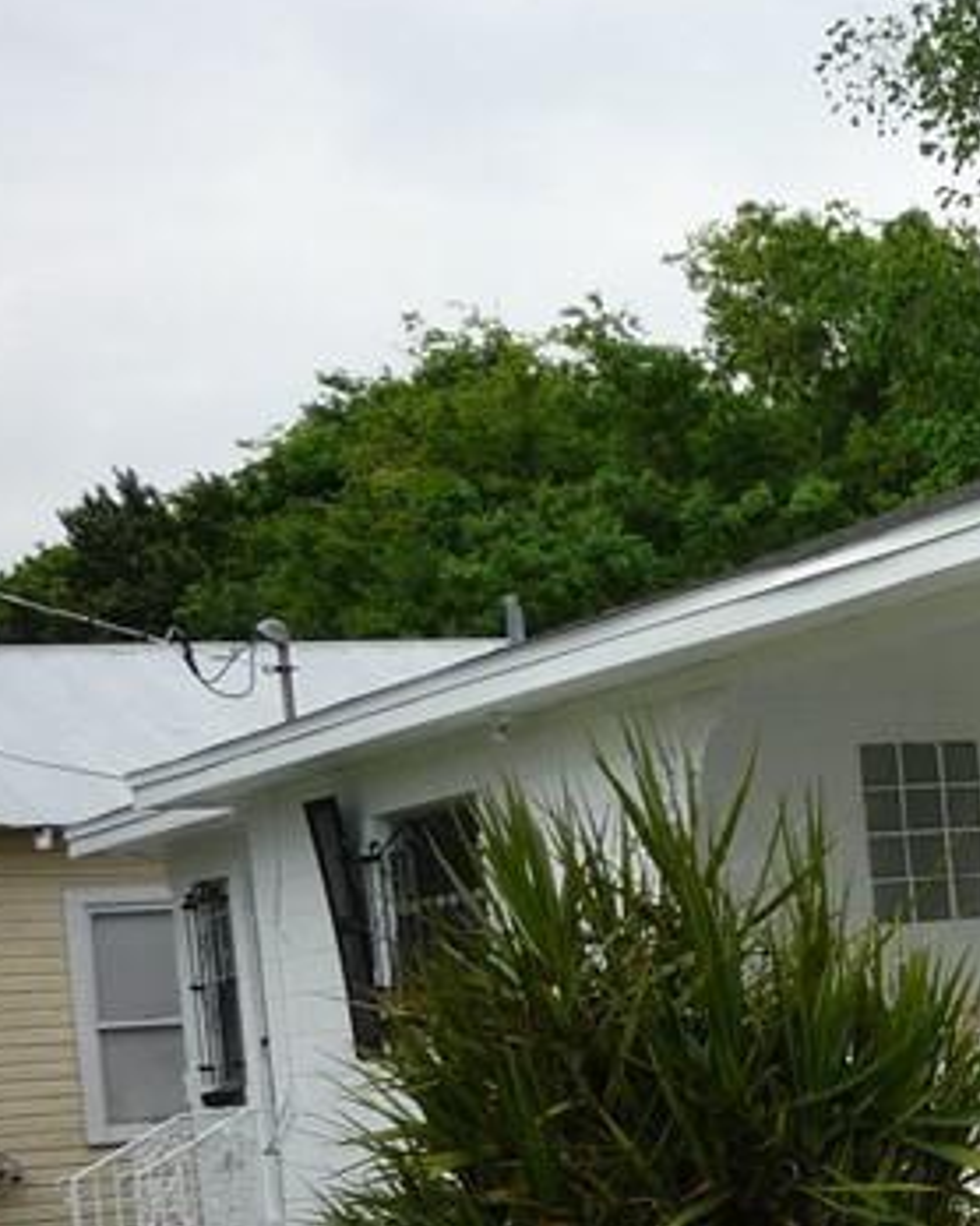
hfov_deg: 14.9
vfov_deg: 20.5
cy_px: 1029
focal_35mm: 92
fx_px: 3338
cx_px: 1667
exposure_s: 1/400
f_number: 5.6
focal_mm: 5.2
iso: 100
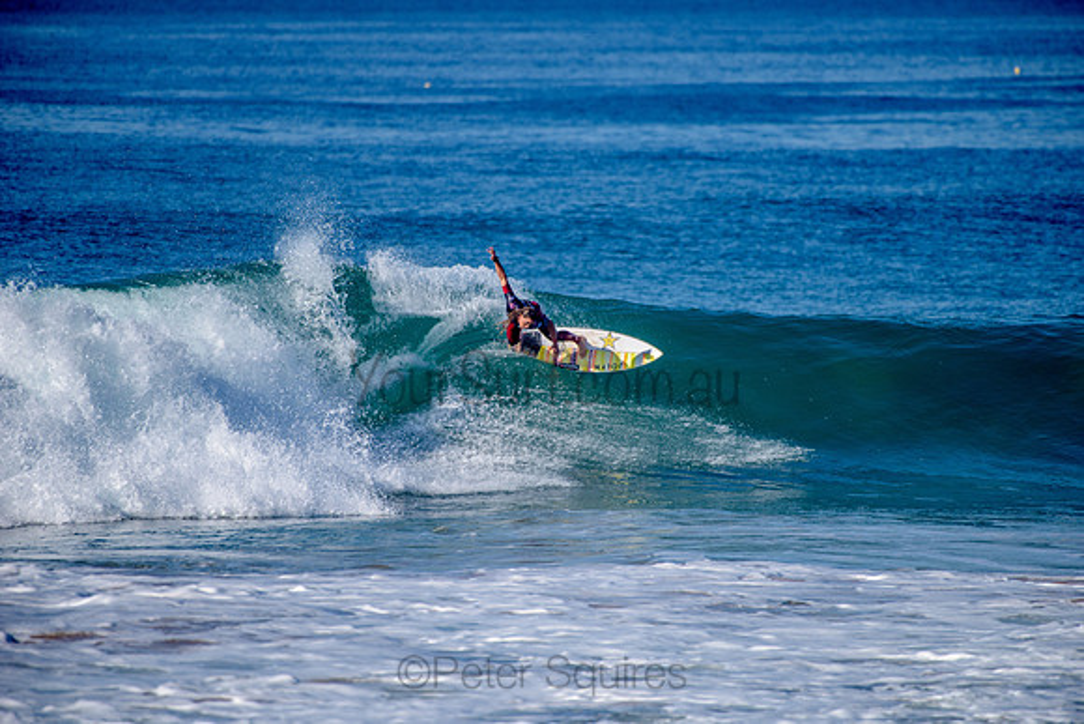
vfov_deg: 2.8
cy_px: 362
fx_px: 15058
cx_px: 542
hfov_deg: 4.1
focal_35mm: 500
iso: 125
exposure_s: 1/1600
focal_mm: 500
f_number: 5.6
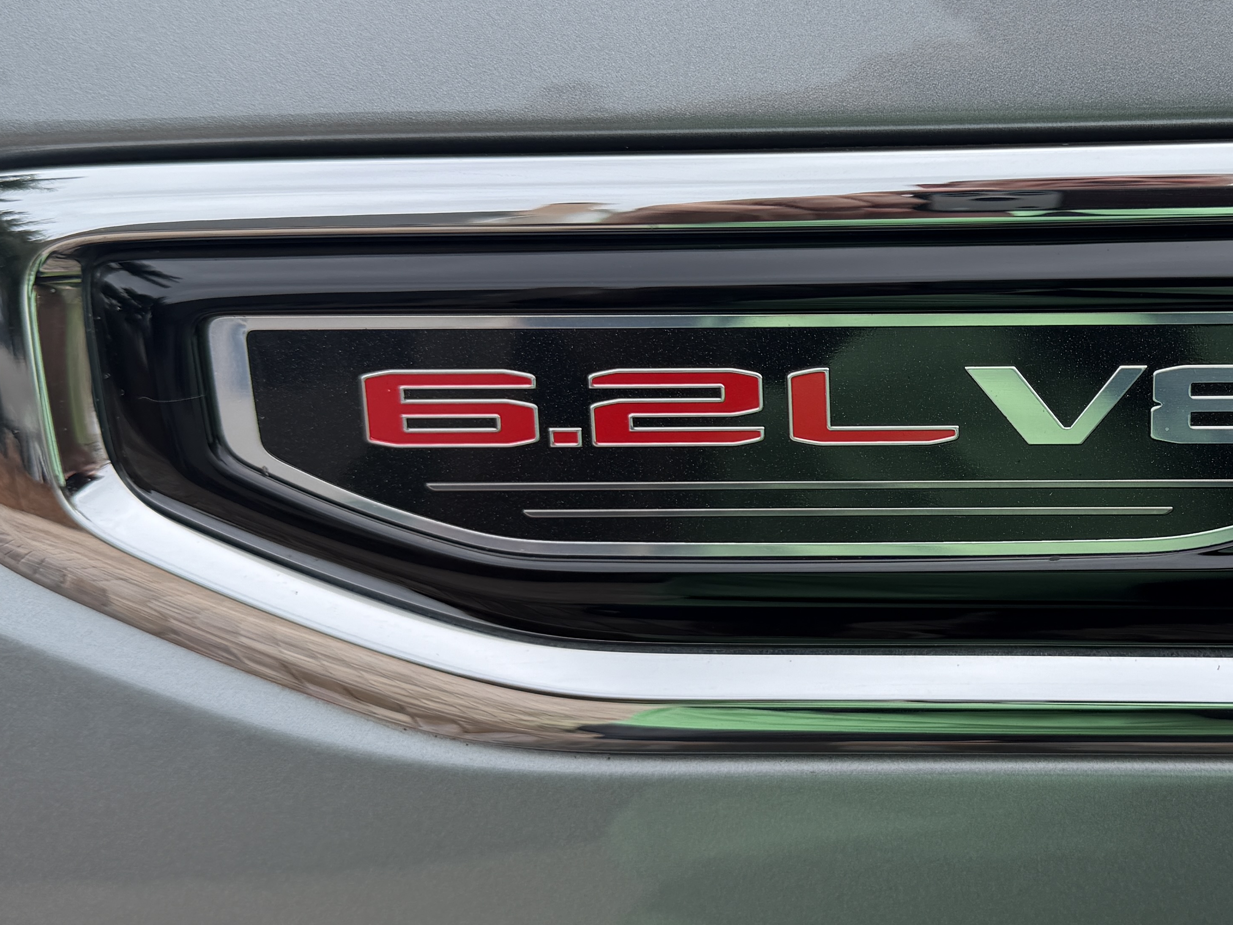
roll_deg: -0.2
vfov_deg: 30.9
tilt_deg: -33.7
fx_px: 1674
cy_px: 419
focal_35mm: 47
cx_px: 952
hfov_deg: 39.1
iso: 80
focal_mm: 6.76
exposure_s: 1/1493
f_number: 1.78
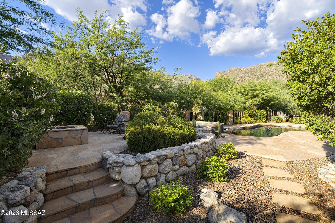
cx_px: 168
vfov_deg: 70.4
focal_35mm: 17
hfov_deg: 93.3
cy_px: 112
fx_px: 158
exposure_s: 1/125
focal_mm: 17
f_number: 9
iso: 100
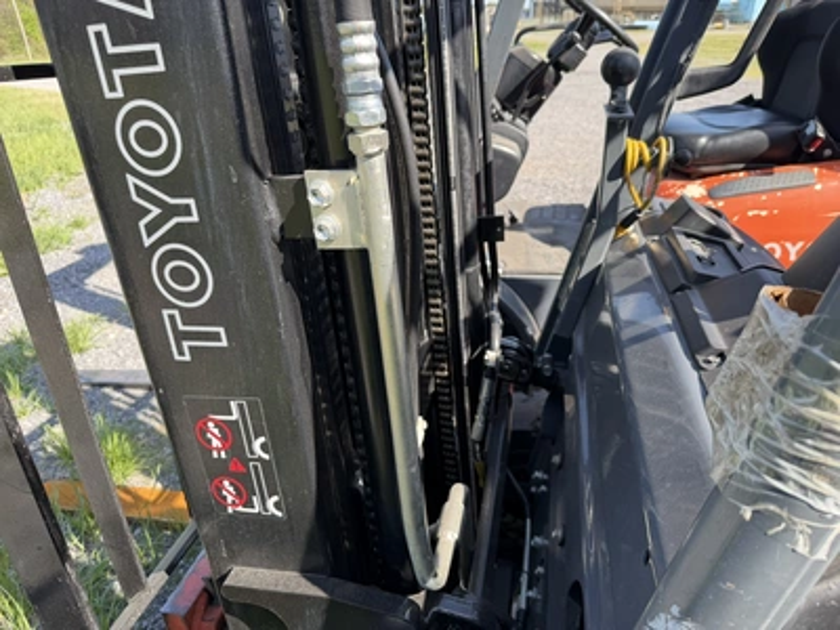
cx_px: 420
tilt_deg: -25.7
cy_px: 315
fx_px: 582
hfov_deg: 71.6
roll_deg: +1.8
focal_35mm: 24
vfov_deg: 56.8
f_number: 1.78
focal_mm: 6.76
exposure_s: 1/805
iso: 100
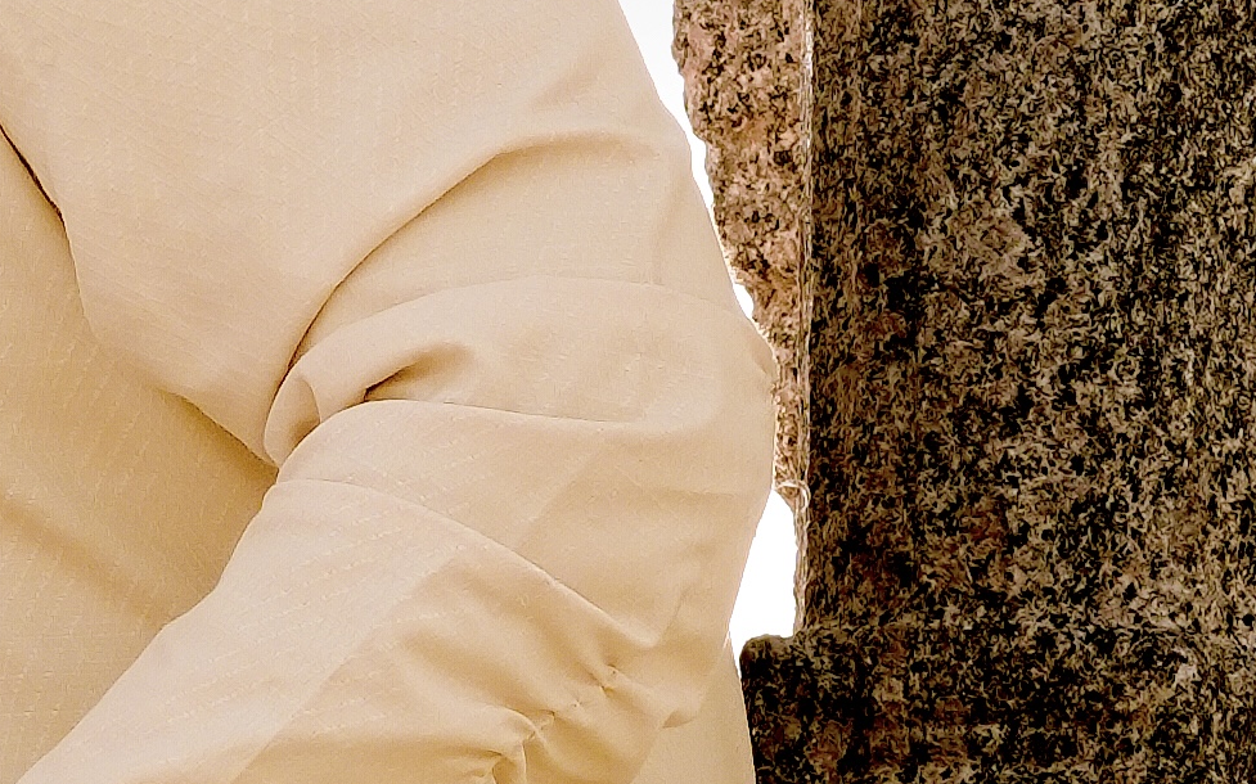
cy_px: -554
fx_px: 28848
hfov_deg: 2.5
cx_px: -102
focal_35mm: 843
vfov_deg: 1.6
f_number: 4.5
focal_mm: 85
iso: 200
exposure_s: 1/400
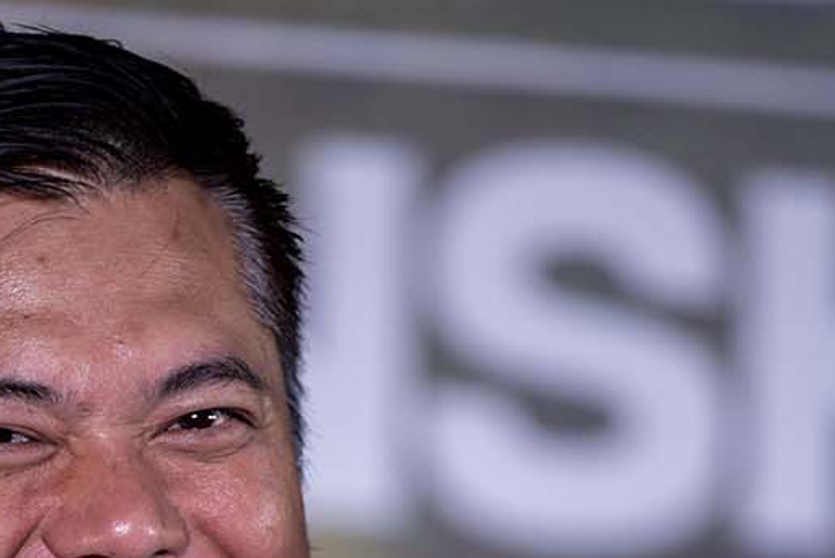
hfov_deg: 3.7
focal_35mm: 562
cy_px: 1173
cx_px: 142
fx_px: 13042
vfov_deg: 2.4
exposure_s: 1/200
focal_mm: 200
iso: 280
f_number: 2.8
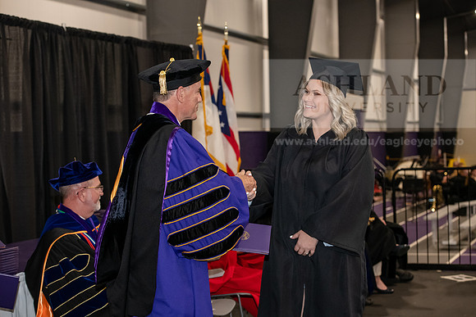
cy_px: 158
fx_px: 926
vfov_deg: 19.5
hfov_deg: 28.8
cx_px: 238
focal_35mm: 70
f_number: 5
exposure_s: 1/200
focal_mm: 70
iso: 2500
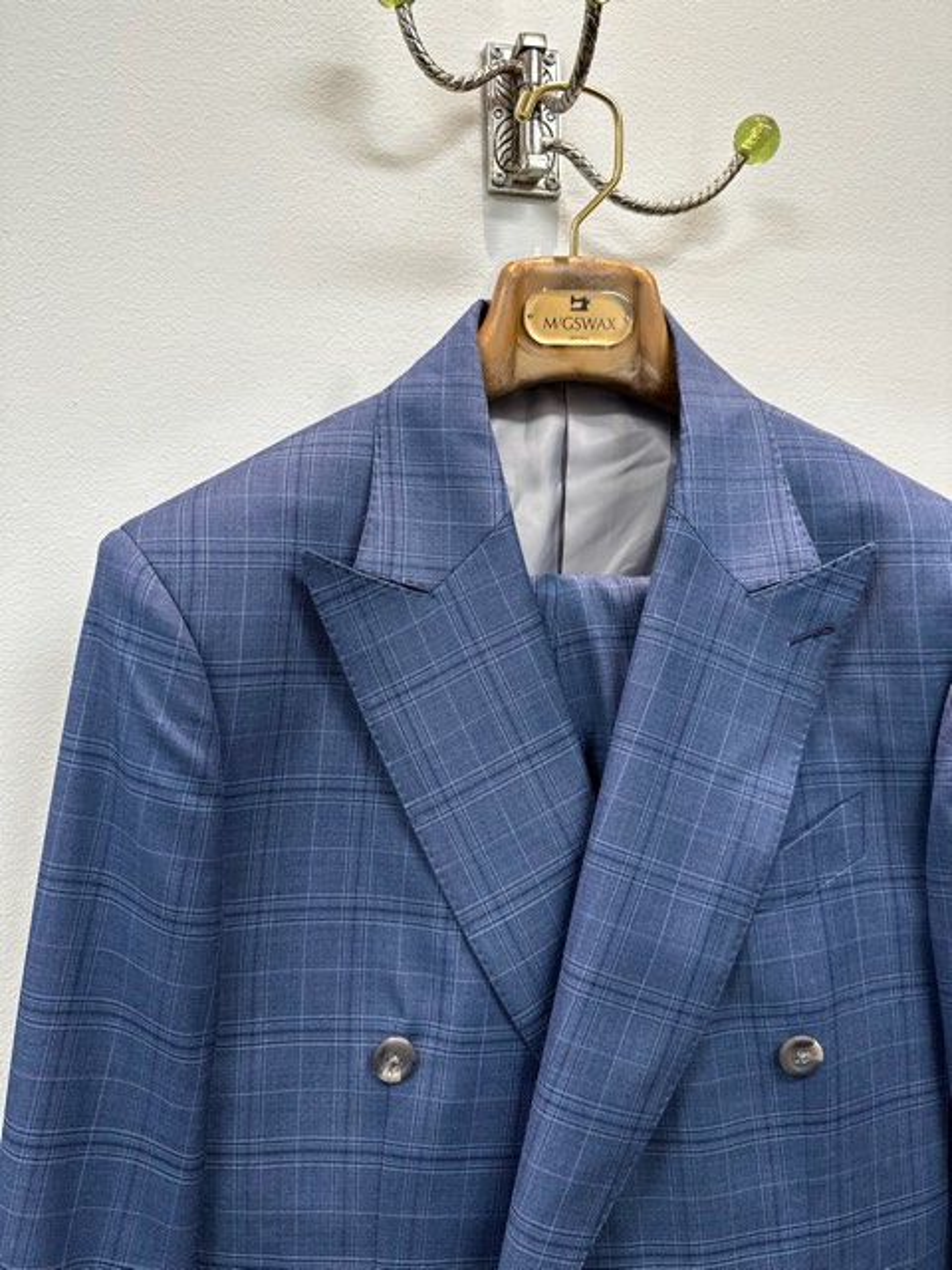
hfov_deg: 56.8
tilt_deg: -4.8
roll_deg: +0.7
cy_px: 635
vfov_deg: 71.6
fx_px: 880
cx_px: 476
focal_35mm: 24
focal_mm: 6.86
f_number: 1.78
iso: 200
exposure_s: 1/120
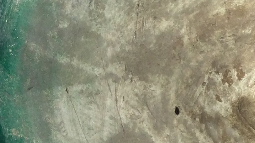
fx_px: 919
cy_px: 98
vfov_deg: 8.9
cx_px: 270
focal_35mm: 136
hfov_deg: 15.4
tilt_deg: -64.8
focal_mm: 3.3
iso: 25
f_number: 2.4
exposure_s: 1/2469
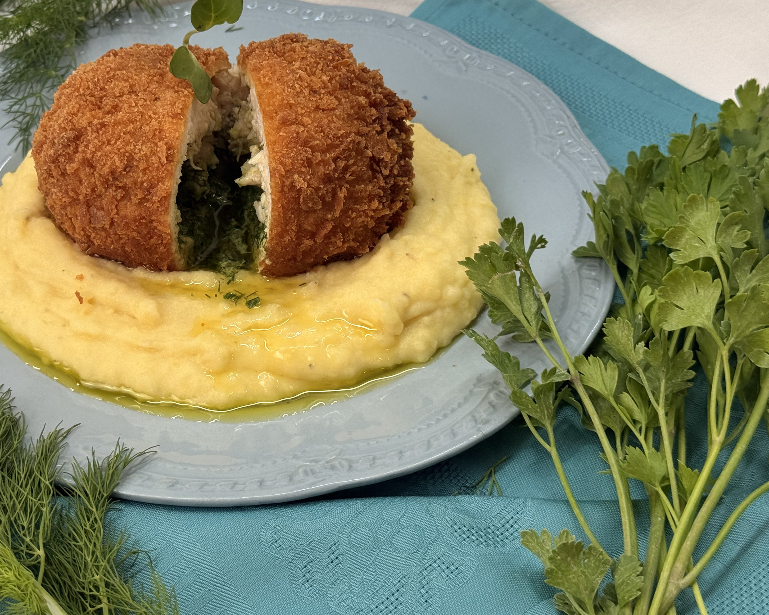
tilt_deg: -38.5
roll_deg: +1.3
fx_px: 1479
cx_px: 268
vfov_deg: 23.4
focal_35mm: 65
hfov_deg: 29.0
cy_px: 225
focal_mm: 6.76
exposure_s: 1/229
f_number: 1.78
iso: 80
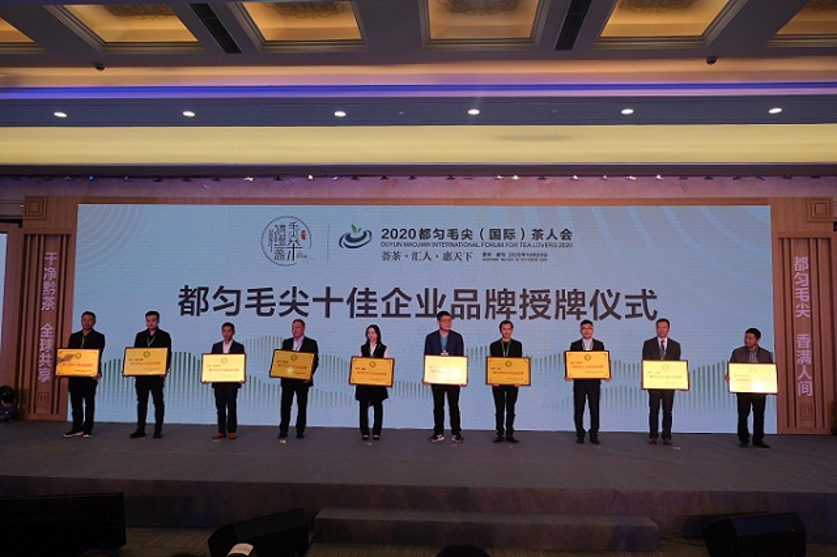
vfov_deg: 44.9
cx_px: 418
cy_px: 278
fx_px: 674
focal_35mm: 29
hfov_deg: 63.7
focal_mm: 19.6
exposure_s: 1/125
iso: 320
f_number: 4
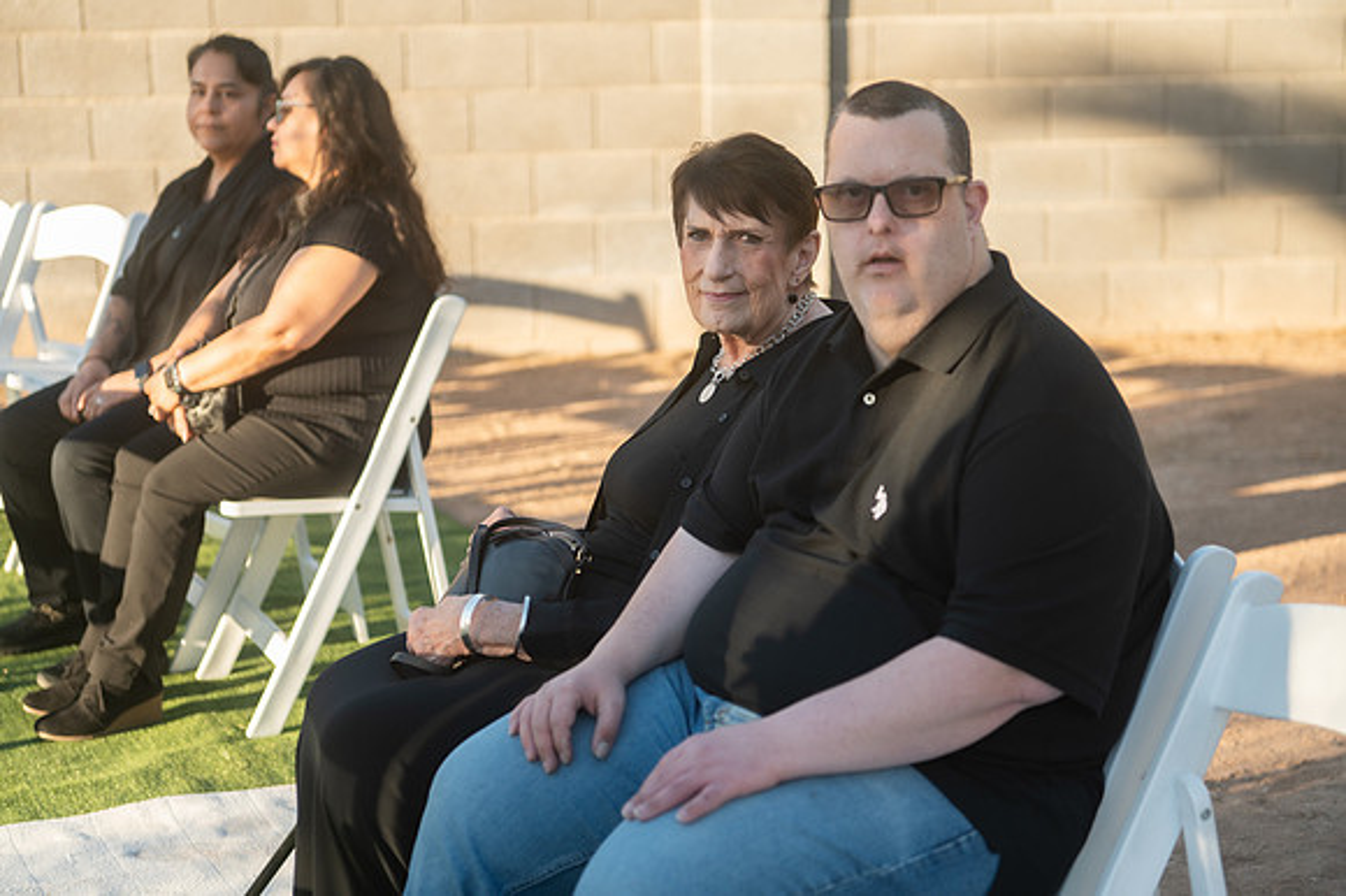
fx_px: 2616
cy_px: 448
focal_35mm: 70
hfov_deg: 28.9
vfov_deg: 19.4
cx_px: 673
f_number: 2.8
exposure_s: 1/1000
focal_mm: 70
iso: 320
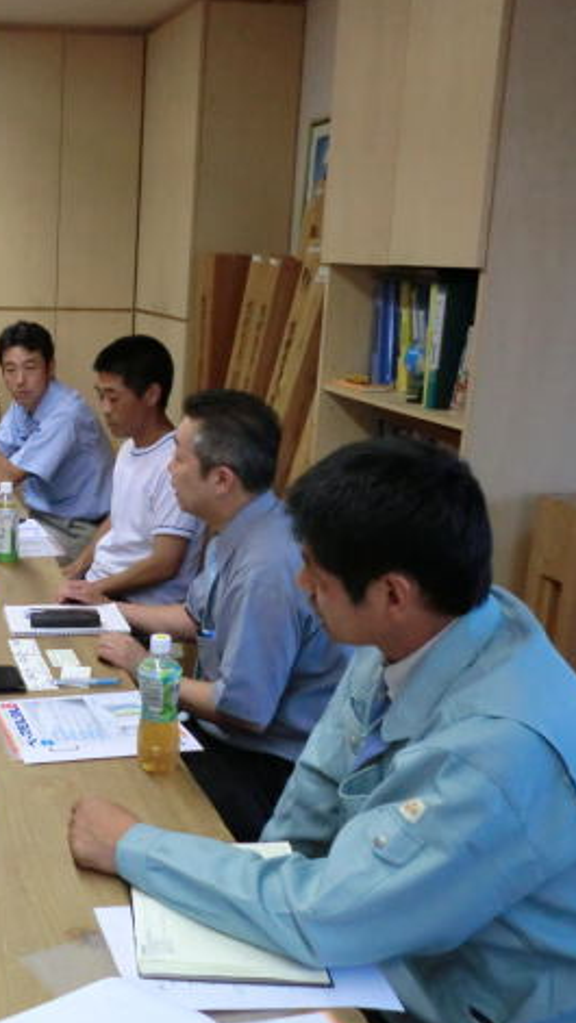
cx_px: -63
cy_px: 510
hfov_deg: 27.2
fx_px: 1086
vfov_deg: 50.5
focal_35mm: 40
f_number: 3.2
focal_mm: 4.9
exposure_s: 1/60
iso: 250
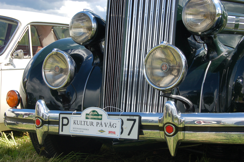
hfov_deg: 35.1
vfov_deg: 23.7
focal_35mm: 57
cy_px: 81
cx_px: 122
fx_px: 386
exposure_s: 1/250
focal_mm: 38
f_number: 8
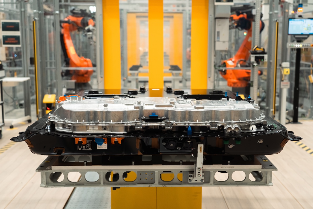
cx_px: 159
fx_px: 417
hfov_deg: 41.1
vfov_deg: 28.1
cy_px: 104
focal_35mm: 48
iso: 1250
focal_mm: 47
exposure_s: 1/200
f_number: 4
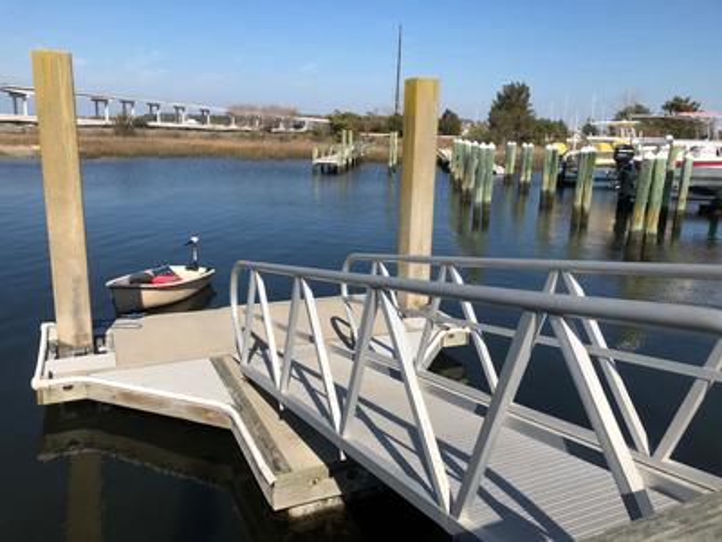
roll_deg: -1.5
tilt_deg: -14.7
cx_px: 361
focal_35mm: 28
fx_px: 584
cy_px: 271
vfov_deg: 49.7
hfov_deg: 63.4
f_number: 1.8
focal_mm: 3.99
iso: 20
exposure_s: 1/2558
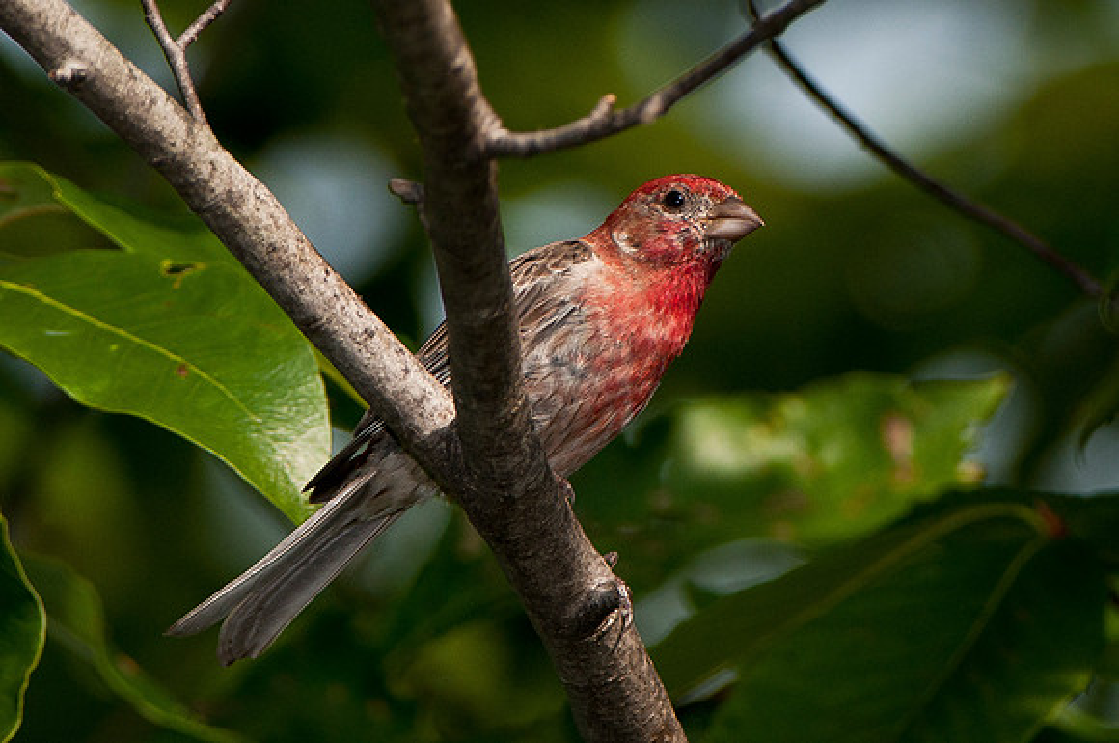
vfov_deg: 2.3
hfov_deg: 3.4
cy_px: 372
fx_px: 18624
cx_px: 560
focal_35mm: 600
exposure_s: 1/640
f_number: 8
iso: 400
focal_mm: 400
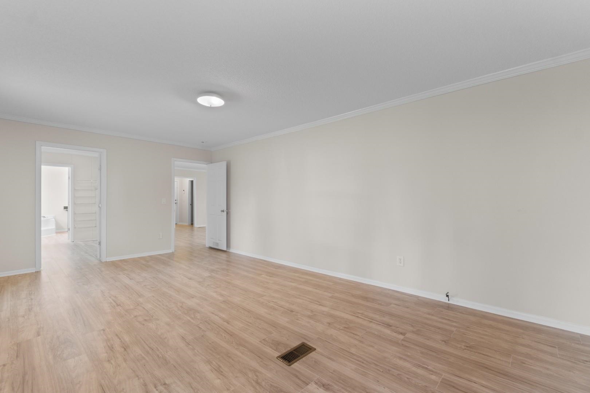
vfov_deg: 77.3
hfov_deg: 100.4
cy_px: 196
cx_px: 295
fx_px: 246
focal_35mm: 15
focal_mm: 10
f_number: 4.5
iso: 100
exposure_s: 1.6
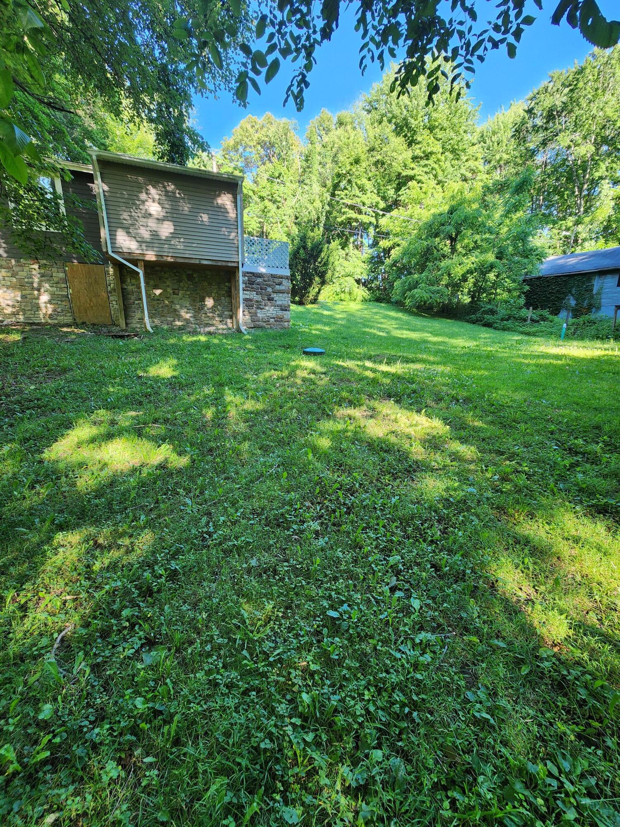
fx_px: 310
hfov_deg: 89.9
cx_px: 310
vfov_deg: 106.2
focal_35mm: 13
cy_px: 414
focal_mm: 2.2
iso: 80
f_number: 2.2
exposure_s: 1/120
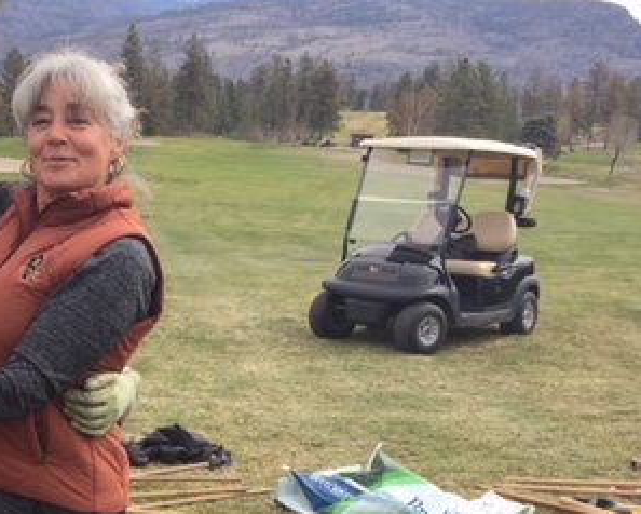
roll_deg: -1.1
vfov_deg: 24.5
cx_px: 125
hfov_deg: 30.2
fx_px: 1158
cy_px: 432
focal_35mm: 61
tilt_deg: -17.0
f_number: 2.2
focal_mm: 4.15
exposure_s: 1/989
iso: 32
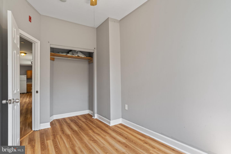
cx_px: 116
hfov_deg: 90.0
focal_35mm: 18
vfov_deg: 67.4
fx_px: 115
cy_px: 77
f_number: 9
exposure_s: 1/1.67
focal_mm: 18
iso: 250
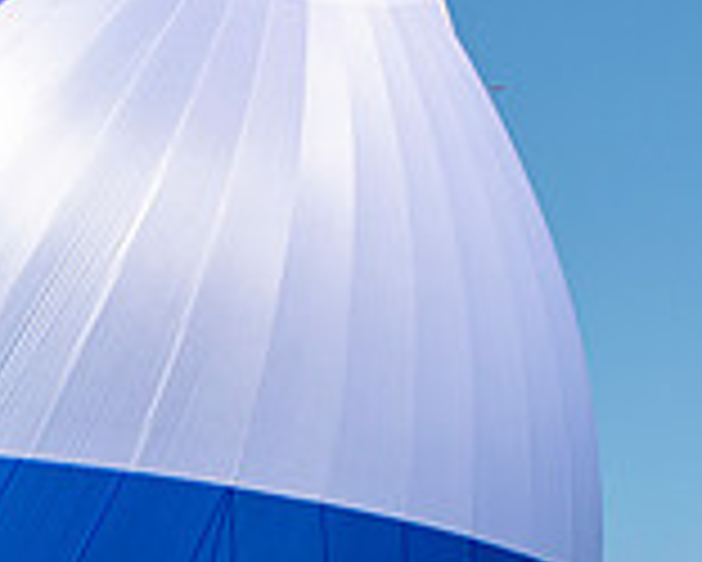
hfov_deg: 6.0
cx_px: -148
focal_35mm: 321
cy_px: 861
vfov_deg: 4.8
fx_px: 6673
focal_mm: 92
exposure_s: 1/2500
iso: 320
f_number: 5.6
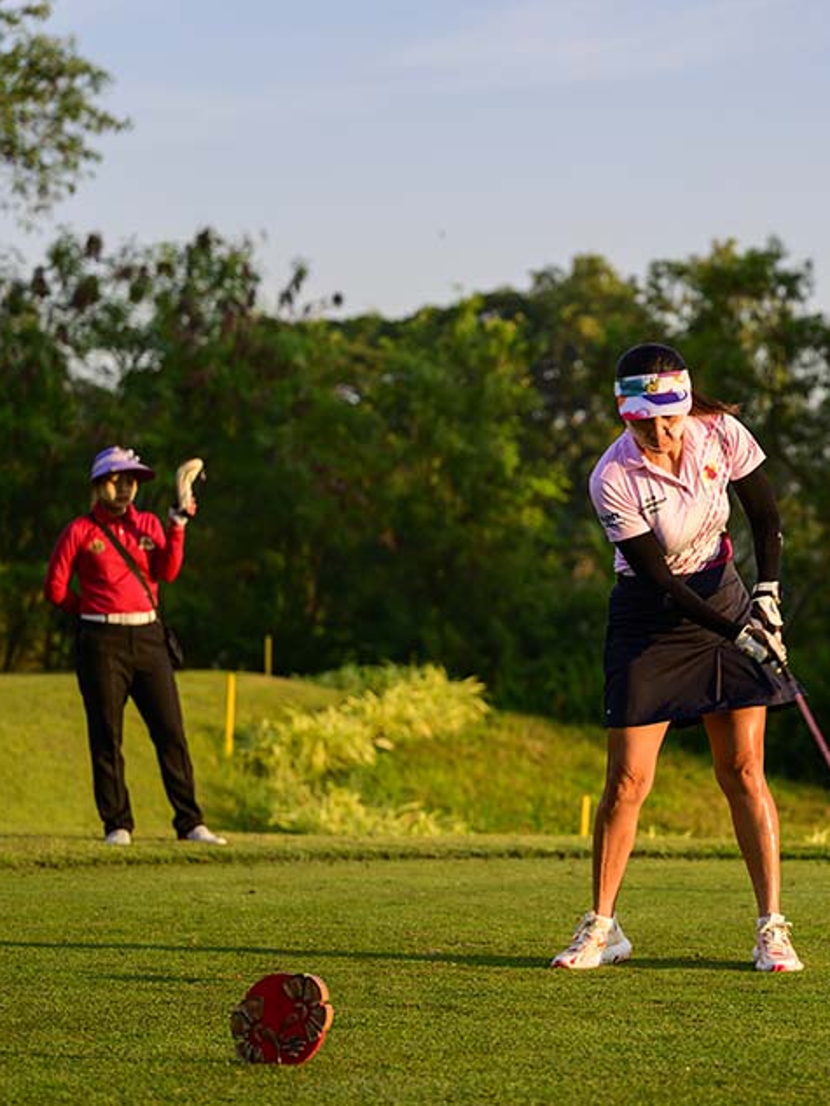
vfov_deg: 19.3
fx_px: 3260
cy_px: 556
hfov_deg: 14.4
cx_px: 711
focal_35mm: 102
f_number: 2.8
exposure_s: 1/1000
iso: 140
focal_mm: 70
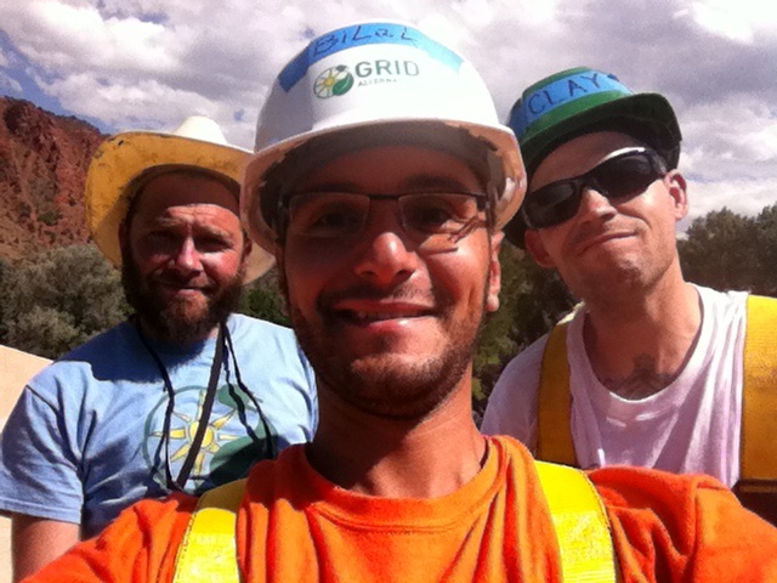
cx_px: 388
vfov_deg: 40.7
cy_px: 292
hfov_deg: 52.6
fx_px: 786
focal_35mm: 35
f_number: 2.4
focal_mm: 3.85
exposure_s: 1/5468
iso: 160
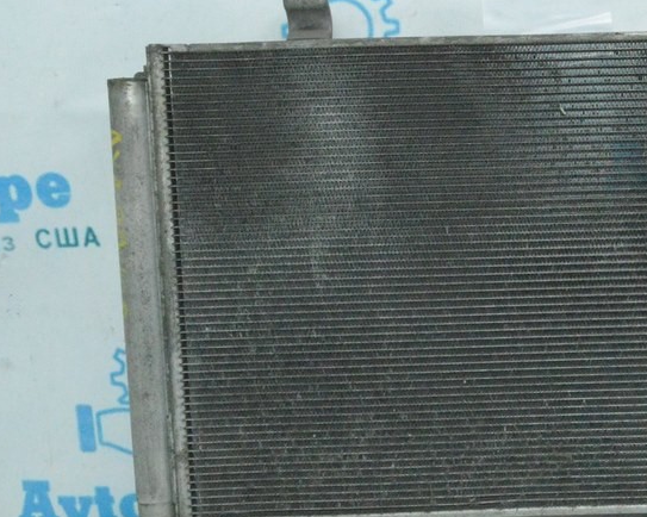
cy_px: 282
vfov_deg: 22.1
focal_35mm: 69
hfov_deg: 26.5
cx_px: 599
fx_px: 1321
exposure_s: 1/200
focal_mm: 26
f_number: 16
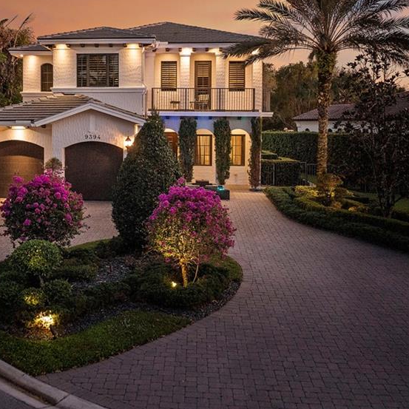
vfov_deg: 38.3
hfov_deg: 37.9
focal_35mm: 44
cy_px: 175
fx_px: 588
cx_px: 135
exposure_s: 1/25
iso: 800
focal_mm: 10.26
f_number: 2.8
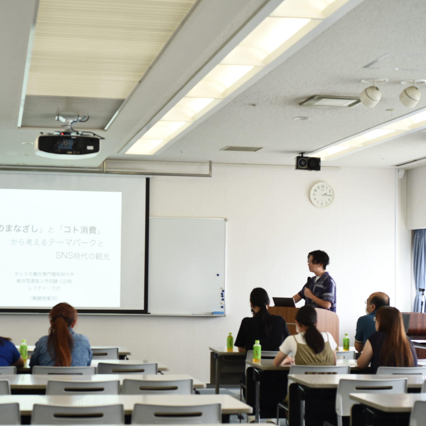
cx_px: 155
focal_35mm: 74
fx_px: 1030
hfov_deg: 23.3
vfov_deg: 23.4
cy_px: 224
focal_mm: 55
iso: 1000
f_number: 4
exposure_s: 1/250
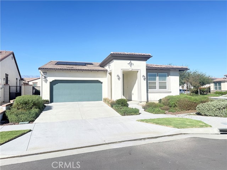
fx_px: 157
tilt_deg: +2.6
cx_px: 114
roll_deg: +0.9
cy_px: 85
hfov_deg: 71.6
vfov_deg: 56.8
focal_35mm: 24
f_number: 1.78
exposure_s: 1/3425
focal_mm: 6.76
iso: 100
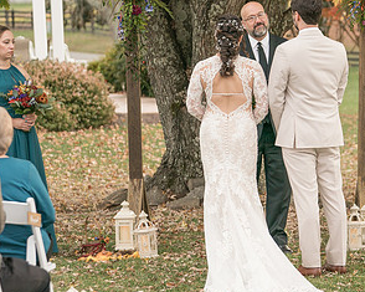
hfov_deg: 8.1
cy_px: 135
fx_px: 2581
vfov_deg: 6.5
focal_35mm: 239
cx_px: 281
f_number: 4
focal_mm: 115
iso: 500
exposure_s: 1/250
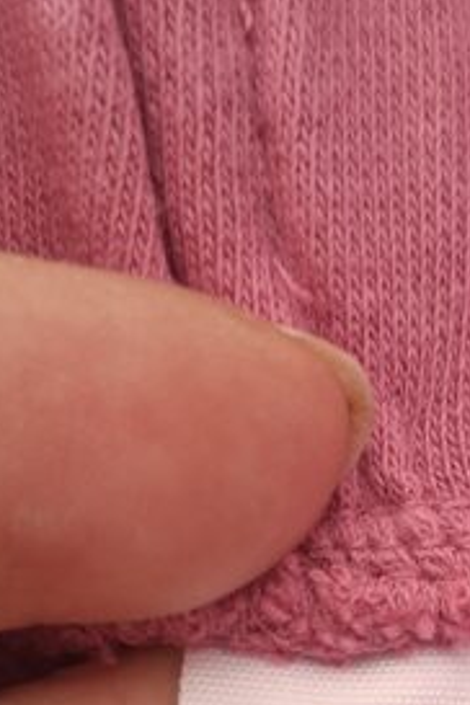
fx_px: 1371
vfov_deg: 27.0
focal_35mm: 70
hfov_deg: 19.2
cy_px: 733
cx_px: 385
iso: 250
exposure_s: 1/33
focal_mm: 5.54
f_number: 1.8
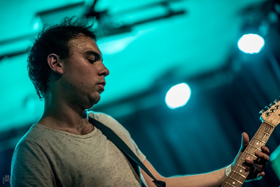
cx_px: 140
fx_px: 661
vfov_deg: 16.1
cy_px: 94
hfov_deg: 23.9
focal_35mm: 85
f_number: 1.4
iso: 3200
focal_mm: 85
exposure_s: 1/100
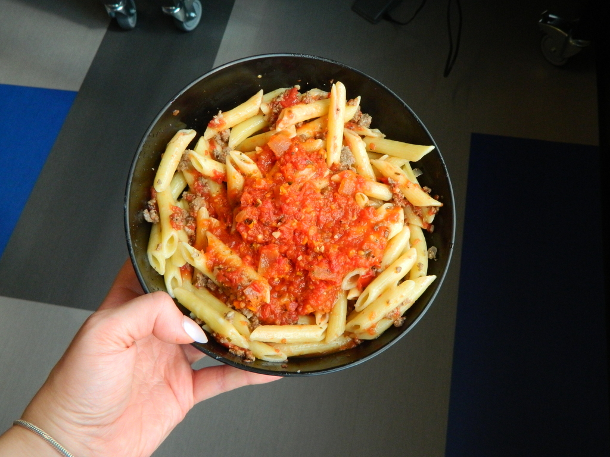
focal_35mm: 35
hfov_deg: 52.6
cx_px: 305
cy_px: 228
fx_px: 617
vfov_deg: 40.7
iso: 320
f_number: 3.3
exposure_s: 1/320
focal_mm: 6.2
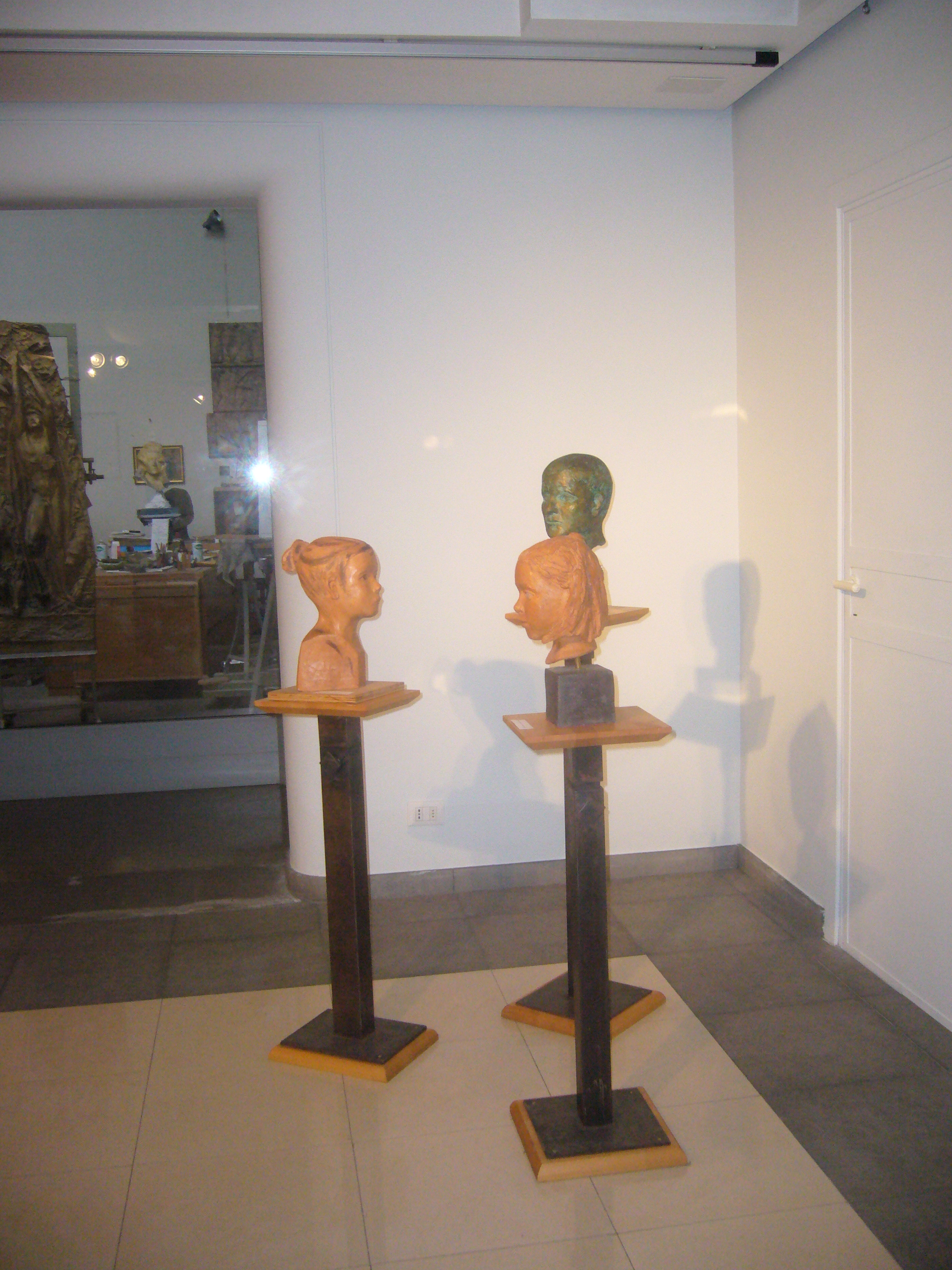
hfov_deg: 40.7
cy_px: 635
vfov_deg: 52.6
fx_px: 1283
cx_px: 476
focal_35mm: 35
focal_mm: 5.8
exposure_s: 1/60
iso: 250
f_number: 2.8
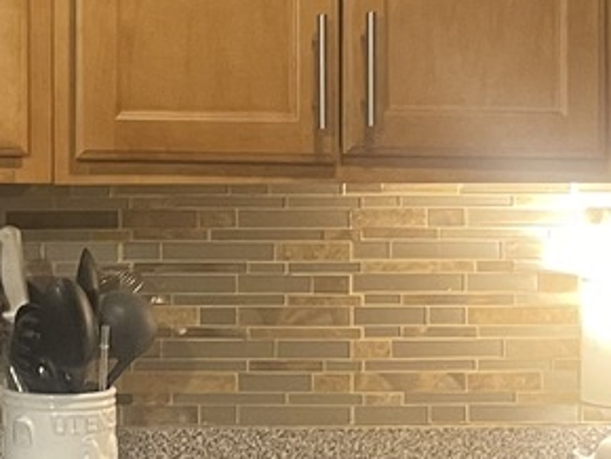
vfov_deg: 11.9
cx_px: -240
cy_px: 15
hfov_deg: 15.0
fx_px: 2191
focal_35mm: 124
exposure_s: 1/60
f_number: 1.6
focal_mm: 5.1
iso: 200
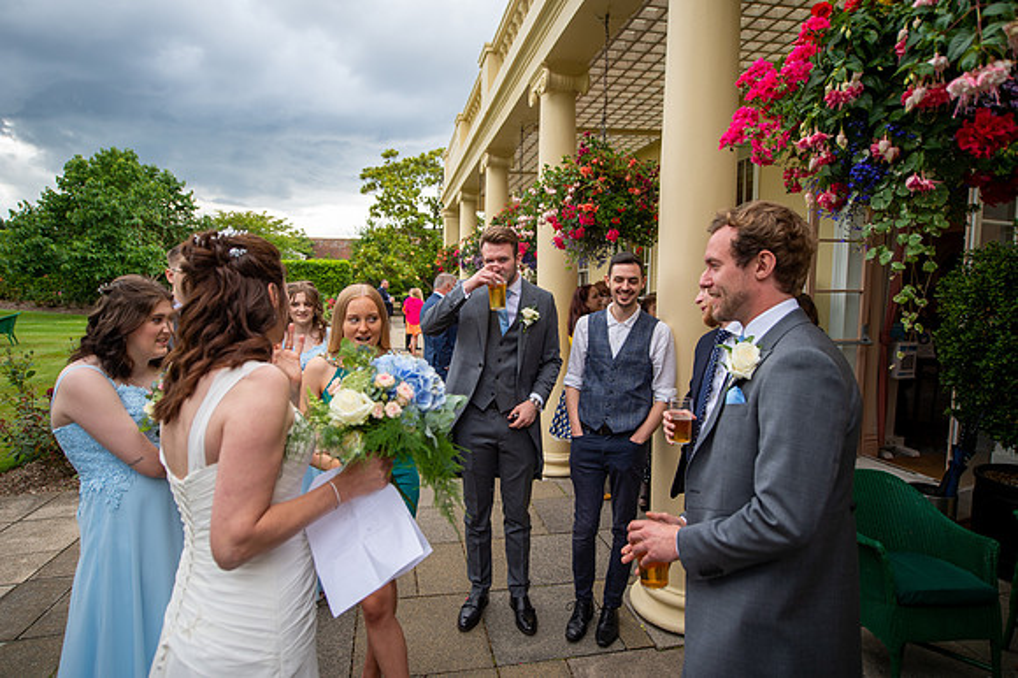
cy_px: 339
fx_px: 565
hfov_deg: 84.0
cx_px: 509
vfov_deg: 61.9
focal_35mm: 20
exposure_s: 1/400
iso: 100
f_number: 2.8
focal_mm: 20
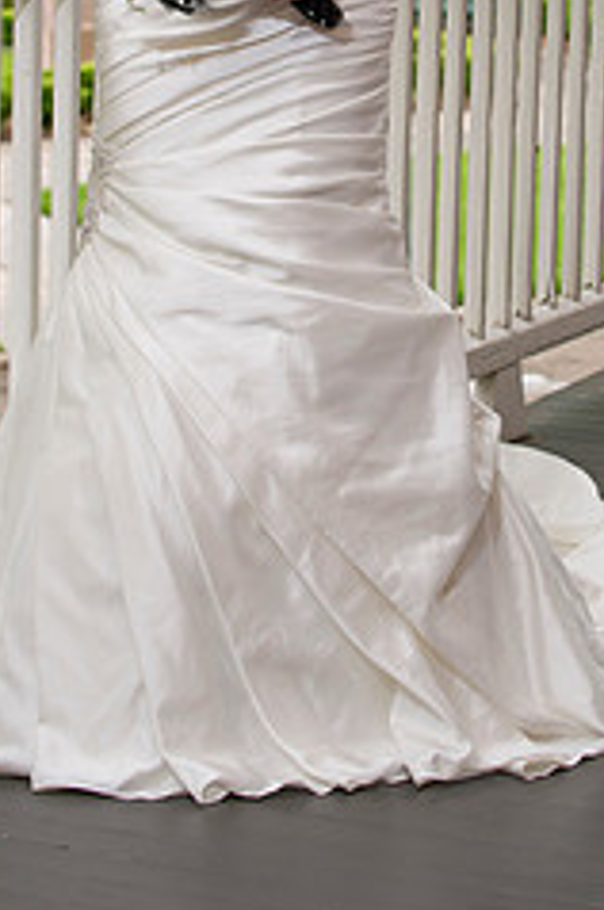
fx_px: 3584
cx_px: 365
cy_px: 80
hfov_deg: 9.6
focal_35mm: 142
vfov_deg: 14.3
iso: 320
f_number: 5
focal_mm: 75
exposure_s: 1/160
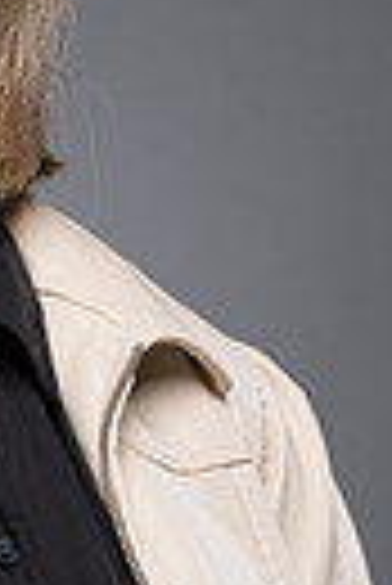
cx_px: -106
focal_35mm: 589
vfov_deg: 3.5
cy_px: 199
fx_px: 9594
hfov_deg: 2.3
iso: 200
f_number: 5.6
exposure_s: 1/250
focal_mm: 102
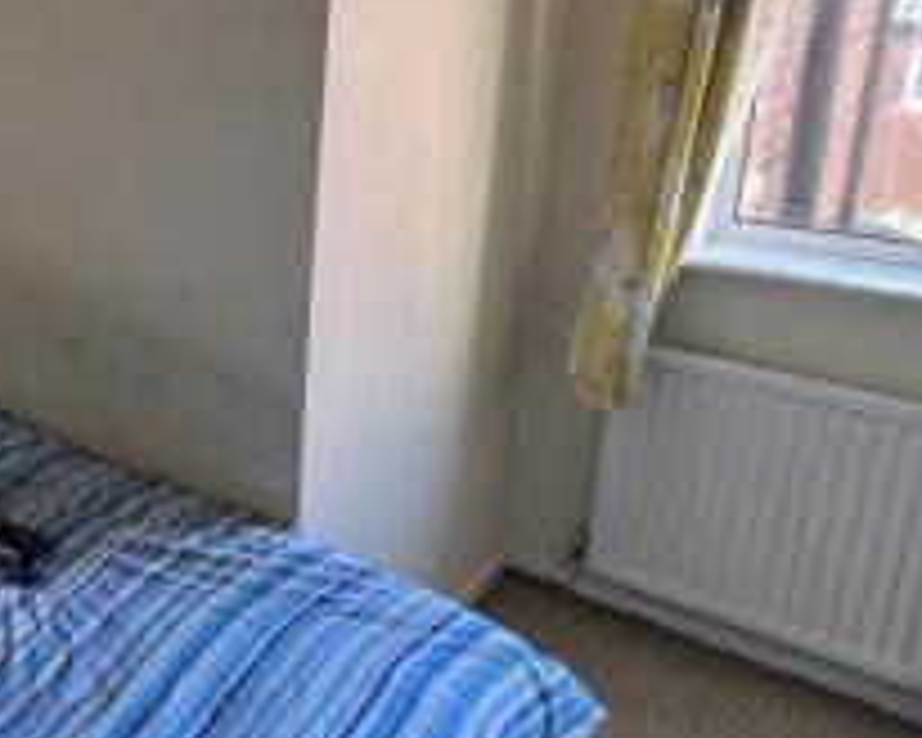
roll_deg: +1.2
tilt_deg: -15.3
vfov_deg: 40.6
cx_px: 16
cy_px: 241
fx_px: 982
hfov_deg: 43.6
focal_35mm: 36
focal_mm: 1.57
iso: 250
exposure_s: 1/93
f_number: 1.8
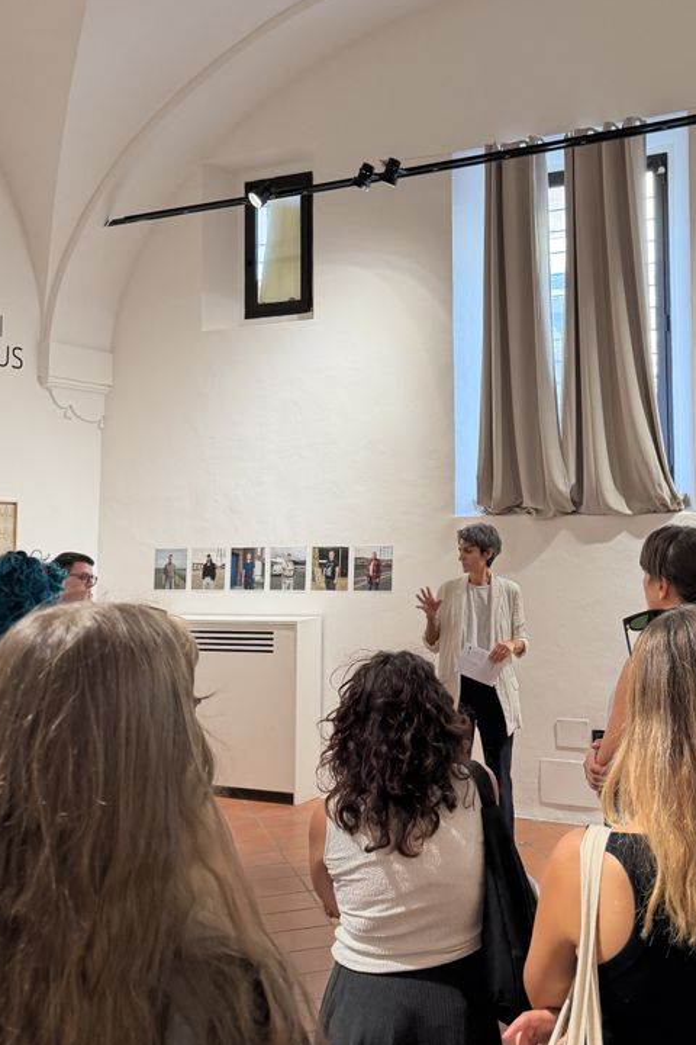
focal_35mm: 37
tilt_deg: +4.5
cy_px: 420
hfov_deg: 35.3
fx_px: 1073
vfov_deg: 51.6
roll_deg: +0.8
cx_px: 510
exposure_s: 1/100
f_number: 1.78
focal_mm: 6.76
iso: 200
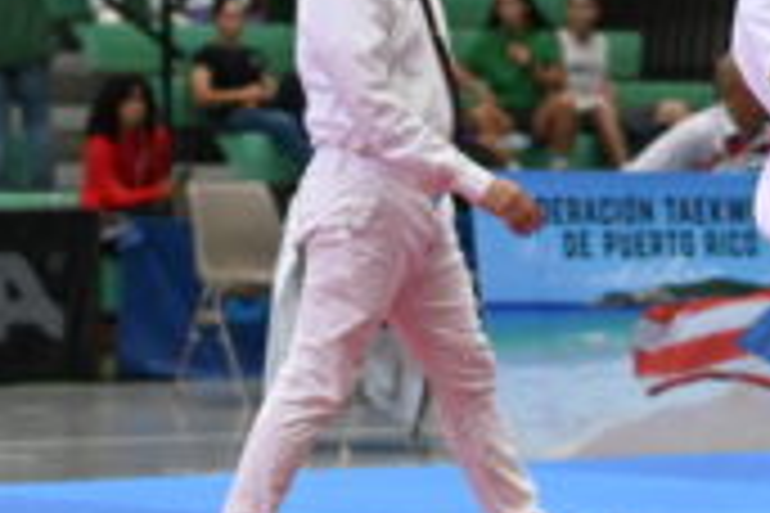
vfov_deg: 5.5
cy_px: 130
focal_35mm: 252
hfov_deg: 8.1
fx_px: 5390
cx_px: 1015
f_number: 3.2
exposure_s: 1/1000
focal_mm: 70
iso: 3200
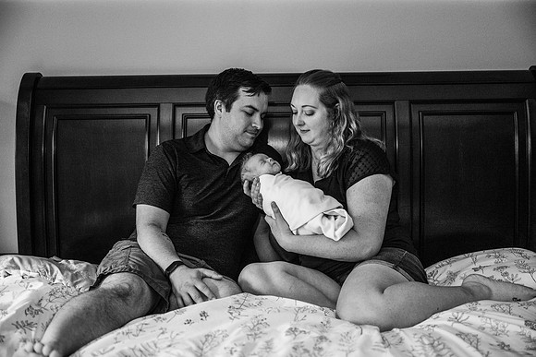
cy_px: 178
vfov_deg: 32.6
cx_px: 268
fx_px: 611
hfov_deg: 47.4
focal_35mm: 41
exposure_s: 1/250
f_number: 2.8
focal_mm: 41
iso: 2000
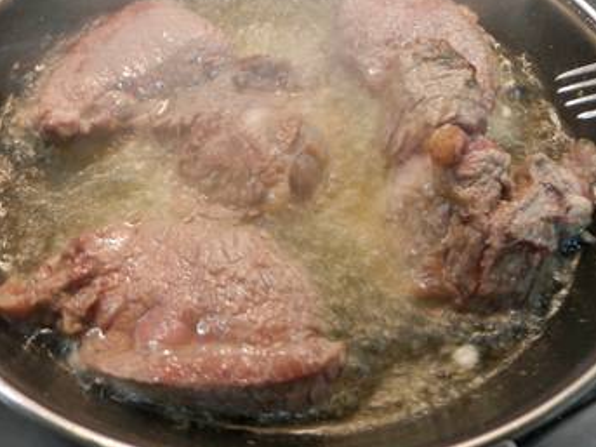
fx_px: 602
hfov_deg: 52.6
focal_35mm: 35
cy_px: 162
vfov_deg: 40.3
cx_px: 302
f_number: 3.1
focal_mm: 4.5
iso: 250
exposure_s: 1/8
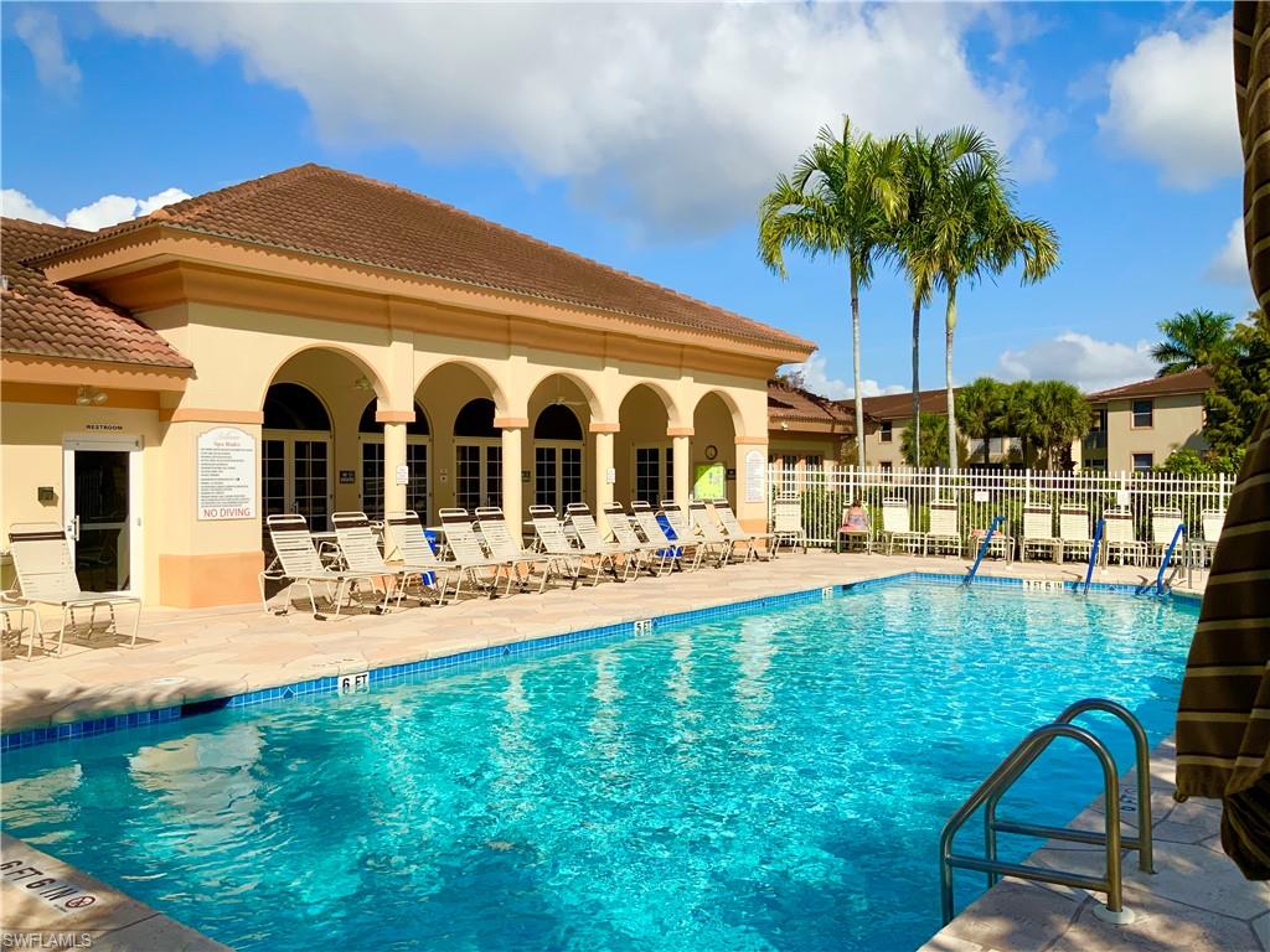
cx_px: 635
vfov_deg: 48.2
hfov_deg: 61.7
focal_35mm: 29
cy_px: 476
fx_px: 1064
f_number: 1.8
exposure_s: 1/4065
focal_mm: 3
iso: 20
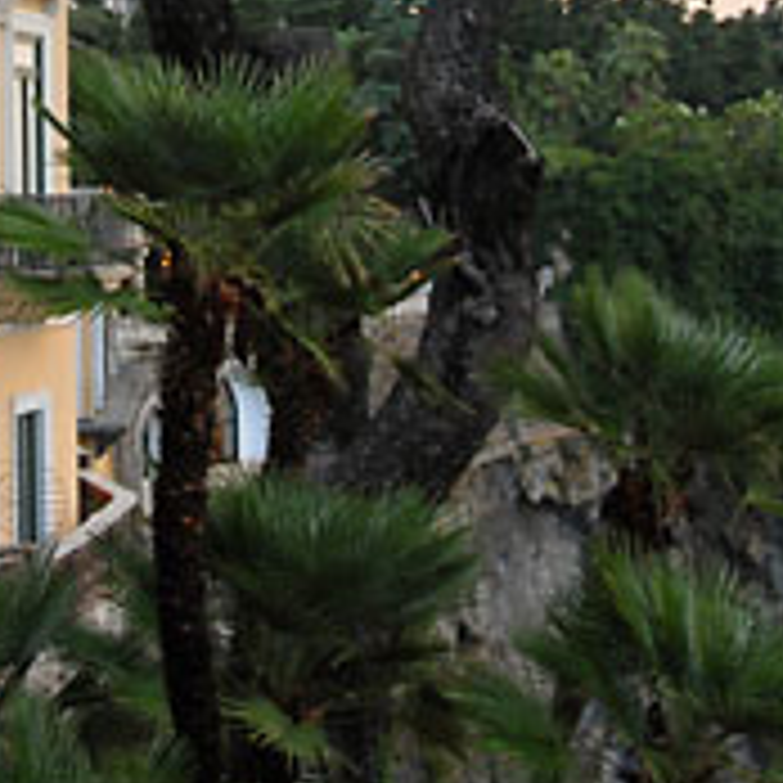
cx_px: 140
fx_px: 3135
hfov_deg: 14.1
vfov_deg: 13.9
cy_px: -97
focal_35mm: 123
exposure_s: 1/90
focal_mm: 27
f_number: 4
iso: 200
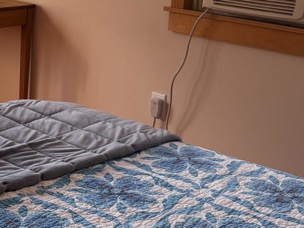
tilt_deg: -7.0
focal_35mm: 82
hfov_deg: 21.9
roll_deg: -2.7
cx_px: -69
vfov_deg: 17.3
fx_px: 720
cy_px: -34
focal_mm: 6.76
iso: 100
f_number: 1.78
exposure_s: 1/193
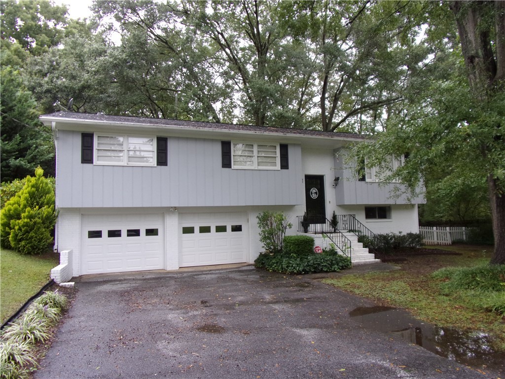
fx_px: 350
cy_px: 190
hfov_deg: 71.6
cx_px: 252
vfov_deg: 56.8
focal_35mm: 24
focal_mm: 4.3
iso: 80
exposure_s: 1/75
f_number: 3.3
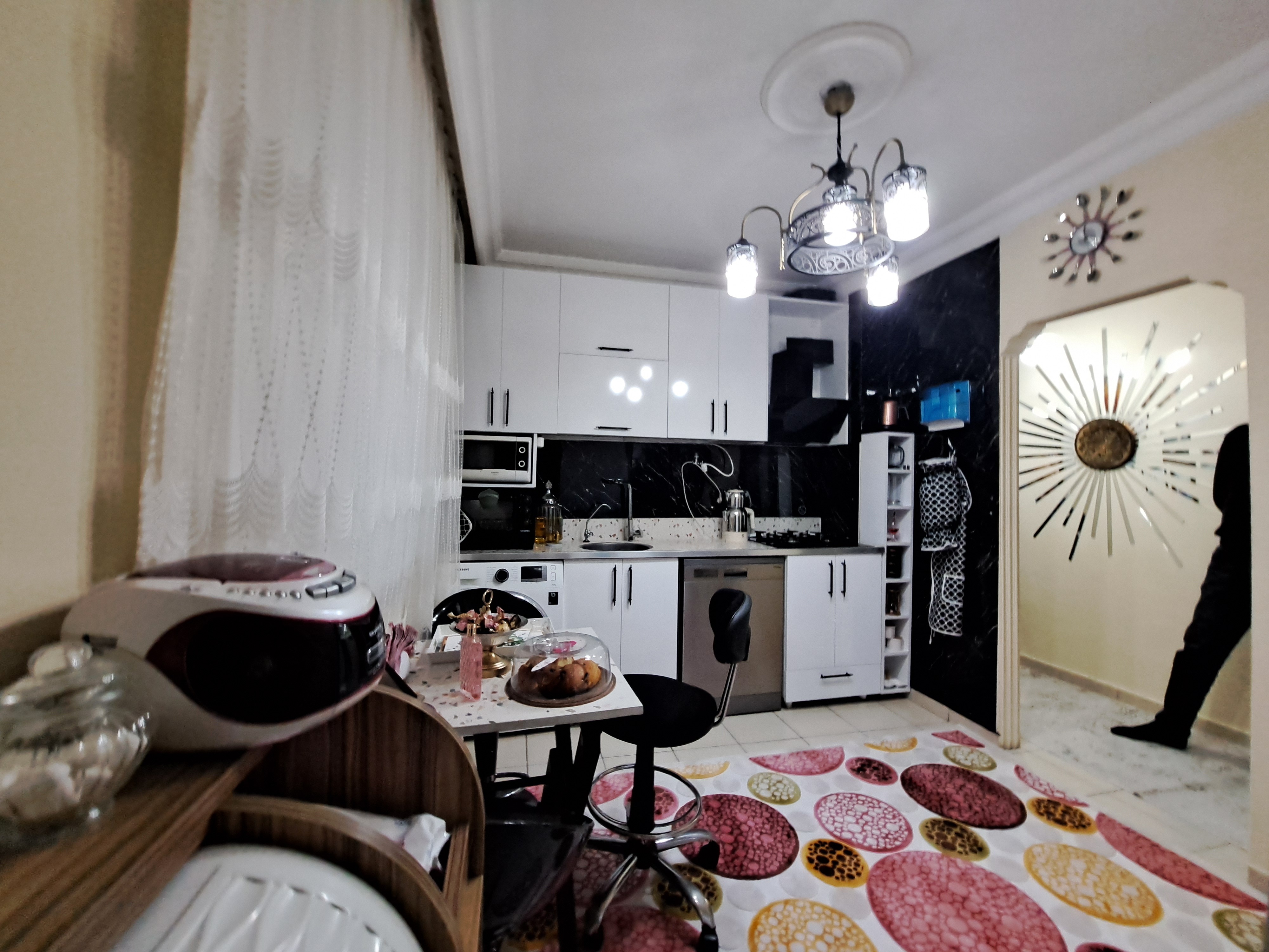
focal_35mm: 13
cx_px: 634
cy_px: 476
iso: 250
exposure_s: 1/50
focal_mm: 1.74
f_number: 2.2
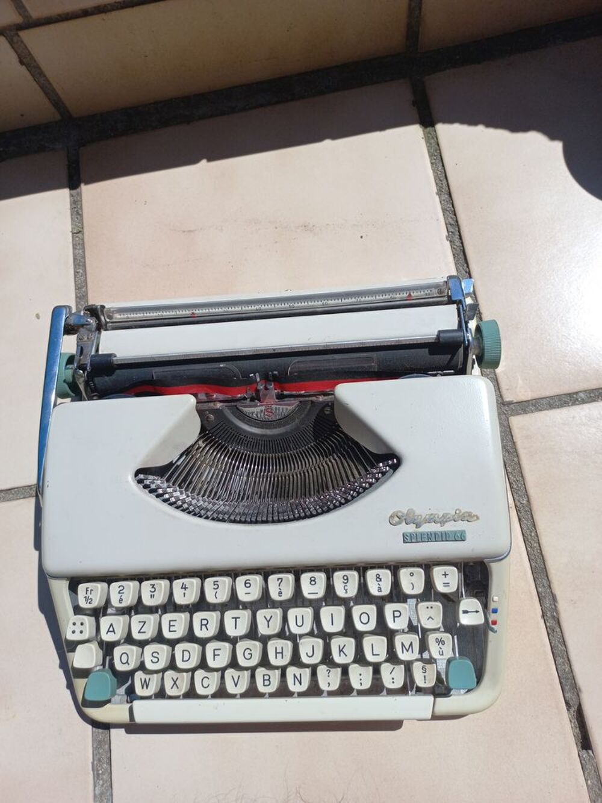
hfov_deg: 54.9
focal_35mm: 25
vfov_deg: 69.4
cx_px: 301
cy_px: 402
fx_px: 580
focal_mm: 4.6
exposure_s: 1/1171
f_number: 1.8
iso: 25
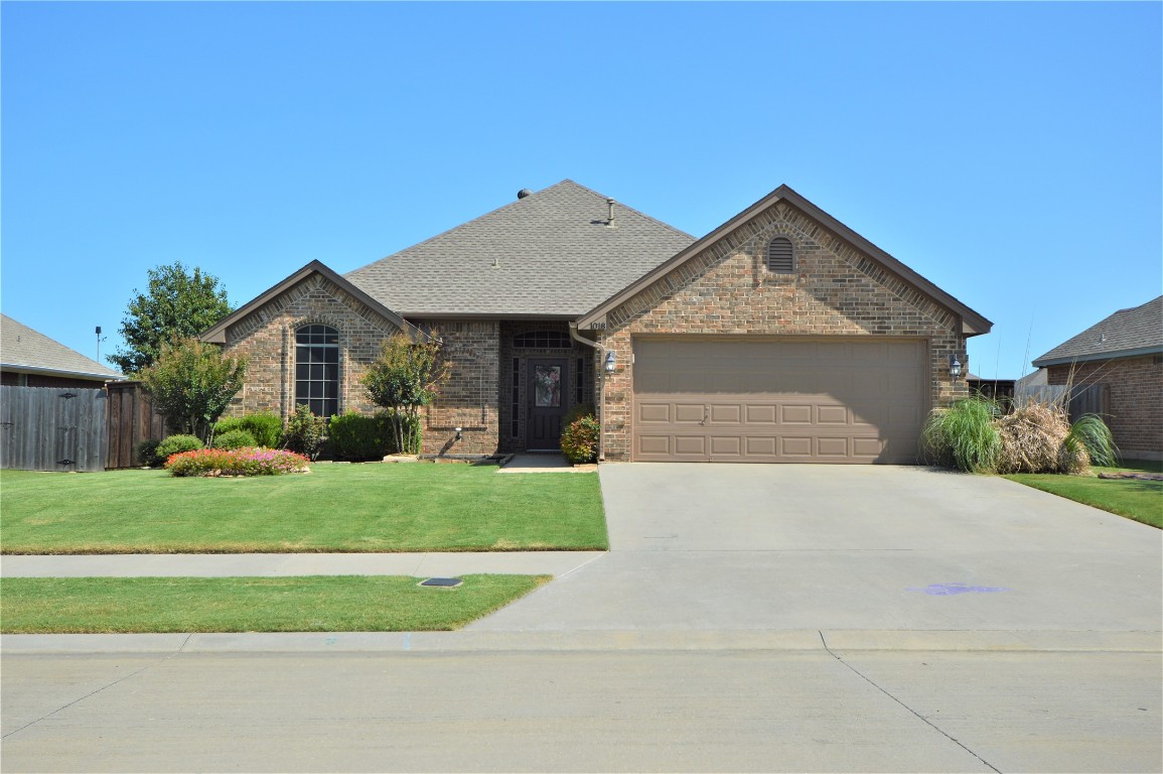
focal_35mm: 36
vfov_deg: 36.8
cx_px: 582
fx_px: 1162
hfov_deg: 53.2
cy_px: 387
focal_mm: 24
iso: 100
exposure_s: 1/400
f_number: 9
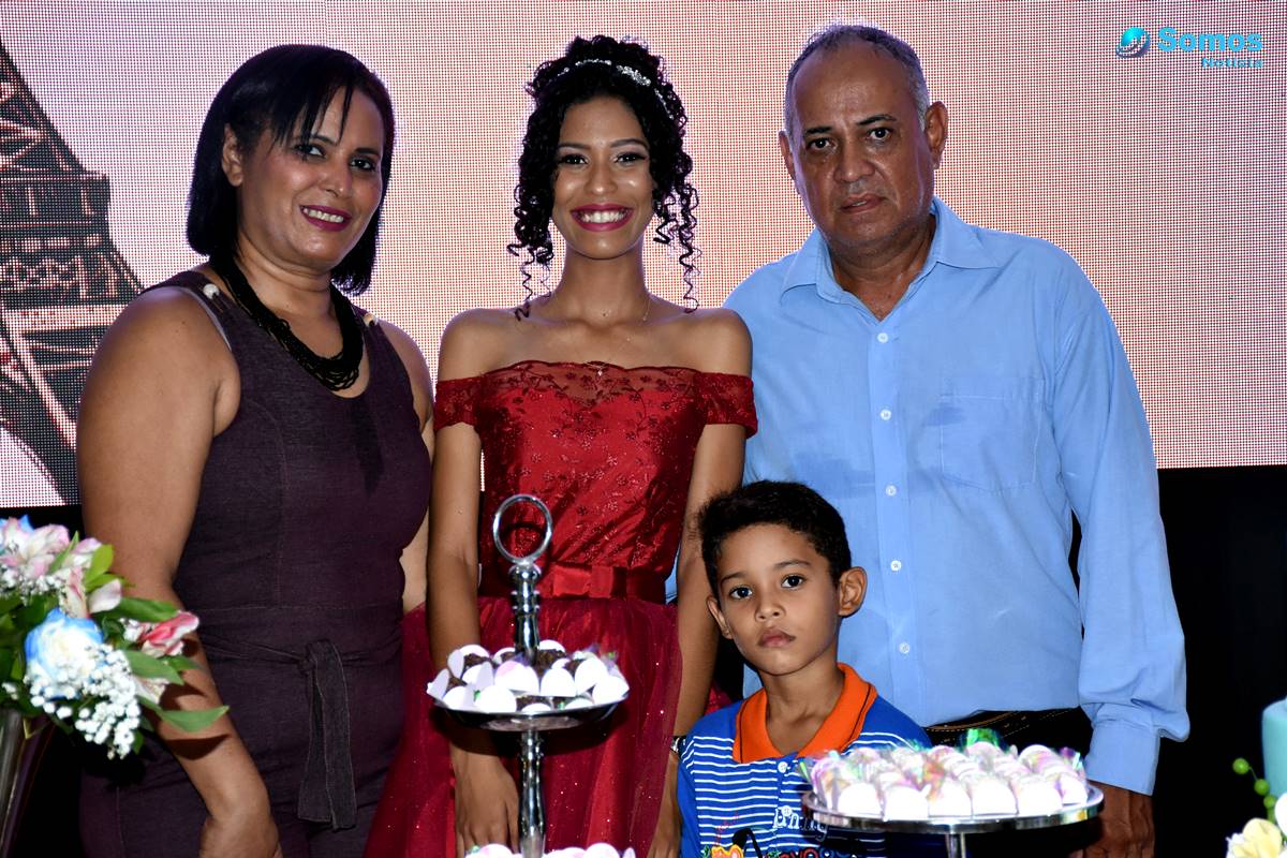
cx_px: 644
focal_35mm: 93
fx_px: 3324
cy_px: 429
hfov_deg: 21.9
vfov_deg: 14.7
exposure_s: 1/80
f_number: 5
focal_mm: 62
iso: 1250
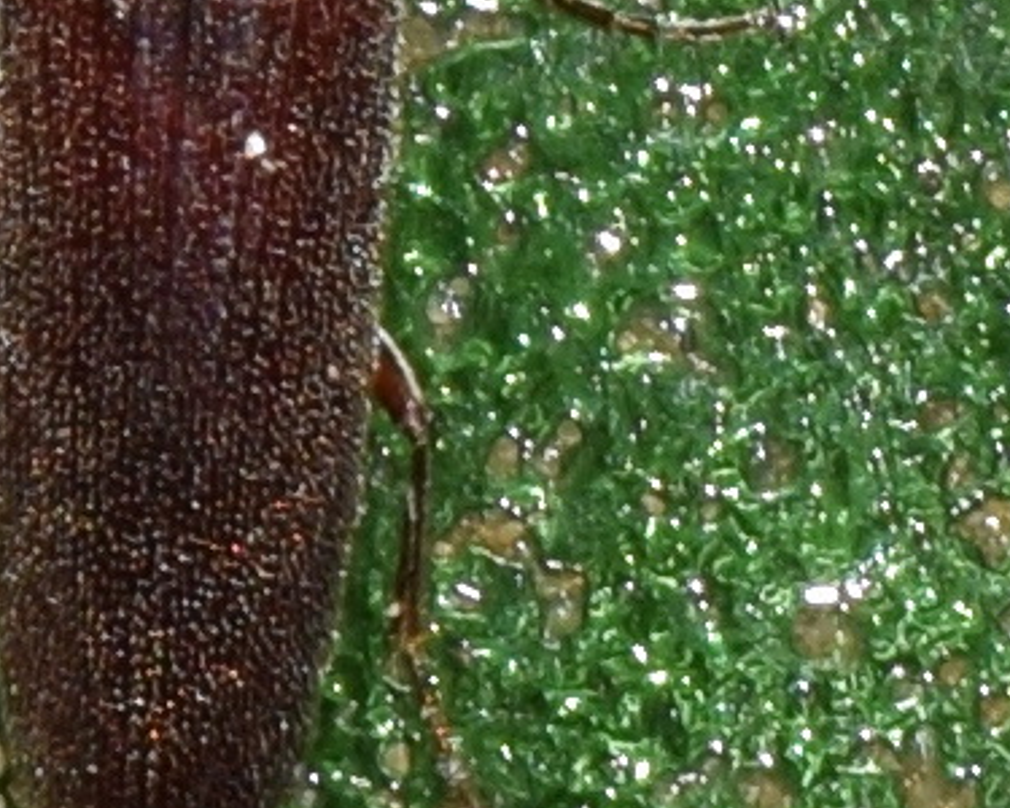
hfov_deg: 3.8
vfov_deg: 3.1
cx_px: 229
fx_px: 15096
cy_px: 30
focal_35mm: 505
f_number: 13
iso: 100
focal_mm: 140
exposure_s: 1/160
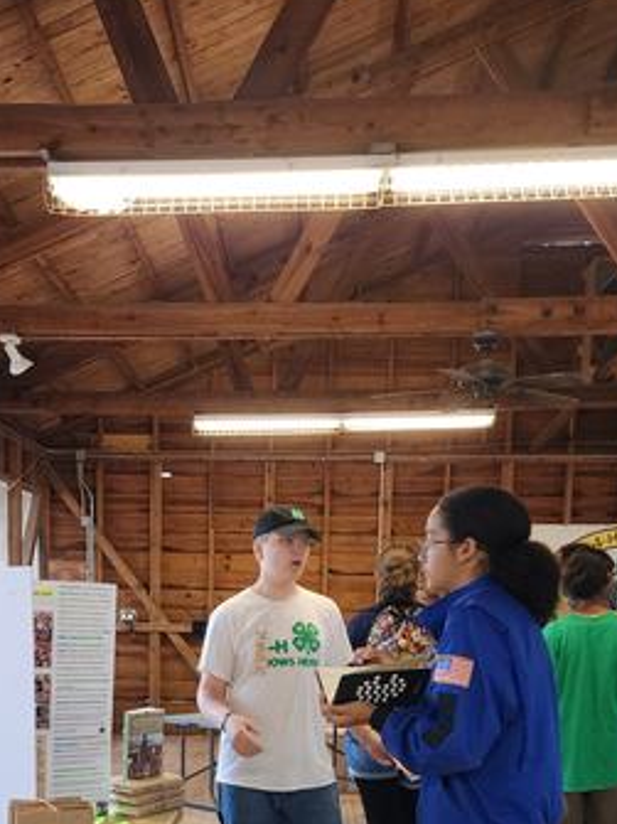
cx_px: 214
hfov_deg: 32.6
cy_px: 713
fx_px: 1046
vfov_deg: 40.3
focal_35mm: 44
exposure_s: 1/120
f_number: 1.8
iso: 320
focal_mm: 6.4
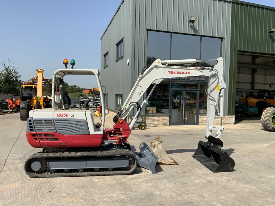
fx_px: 230
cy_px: 103
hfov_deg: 61.7
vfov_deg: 48.2
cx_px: 138
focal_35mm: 29
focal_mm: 3
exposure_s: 1/2141
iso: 16
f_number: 1.8
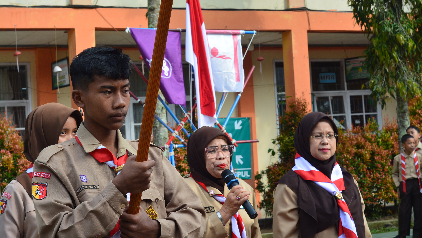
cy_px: 97
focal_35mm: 79
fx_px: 884
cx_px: 211
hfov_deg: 26.8
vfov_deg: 15.3
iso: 400
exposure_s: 1/250
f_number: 10
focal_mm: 50
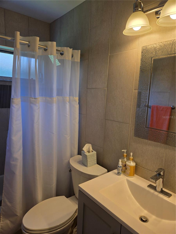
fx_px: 156
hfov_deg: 58.9
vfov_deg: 73.9
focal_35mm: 23
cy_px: 117
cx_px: 88
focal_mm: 5.4
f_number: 1.8
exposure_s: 1/120
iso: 32
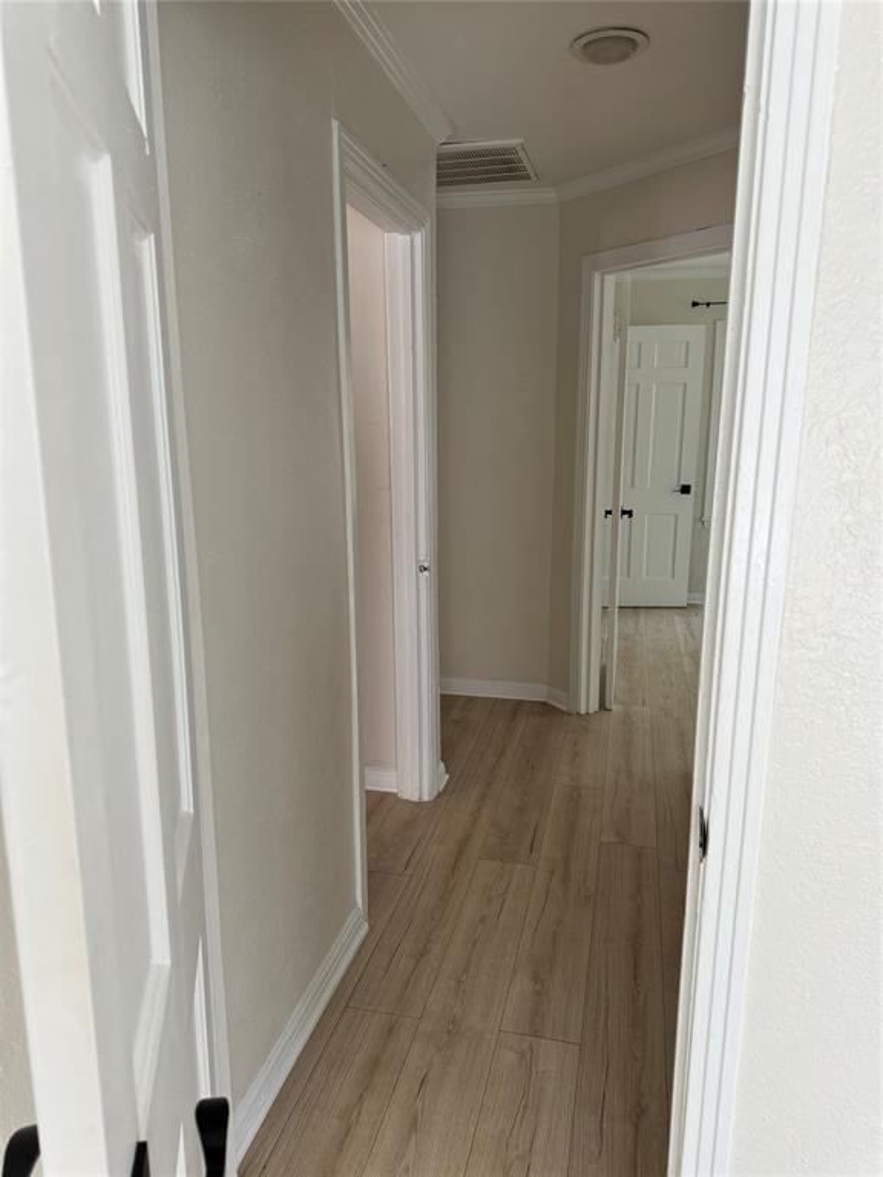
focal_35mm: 24
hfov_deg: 56.8
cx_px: 442
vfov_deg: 71.6
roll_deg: +1.0
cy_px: 588
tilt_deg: -13.2
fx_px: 816
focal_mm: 6.76
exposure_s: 1/121
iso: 160
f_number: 1.78
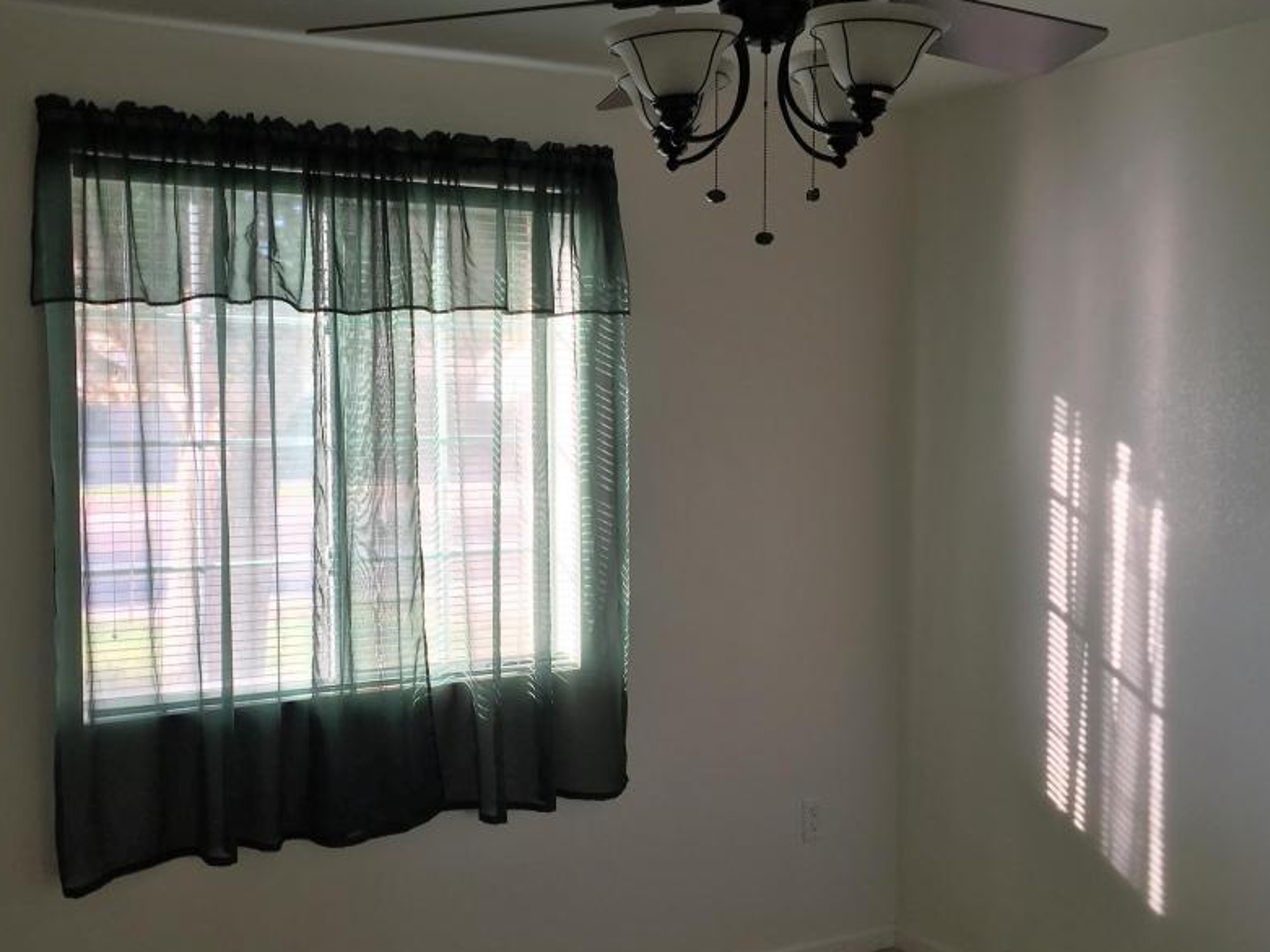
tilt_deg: -4.1
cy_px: 495
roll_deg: -0.5
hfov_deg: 48.8
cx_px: 530
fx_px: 1394
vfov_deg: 37.7
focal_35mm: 38
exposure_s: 1/30
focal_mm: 4.15
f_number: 2.2
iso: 32
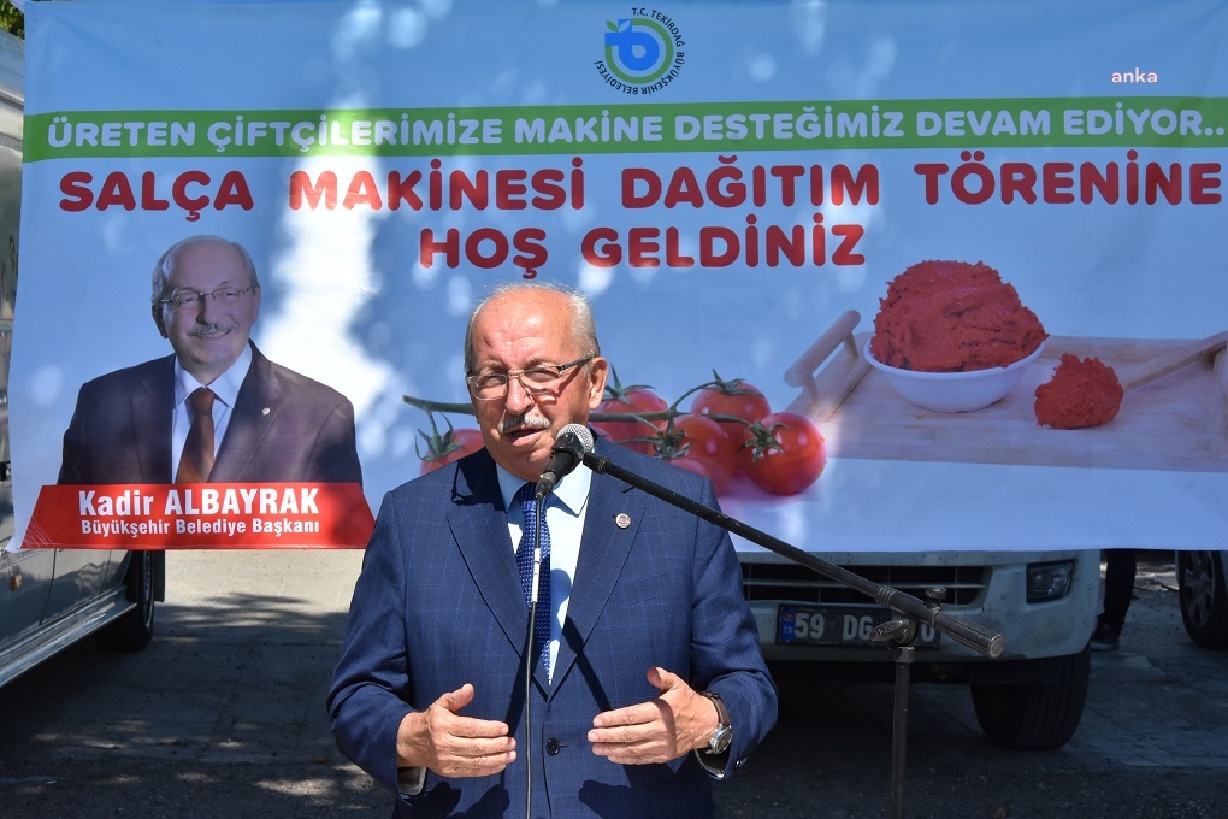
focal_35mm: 87
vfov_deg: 15.7
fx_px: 2967
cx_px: 614
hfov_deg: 23.4
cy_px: 410
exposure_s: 1/640
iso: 640
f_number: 14
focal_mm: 58
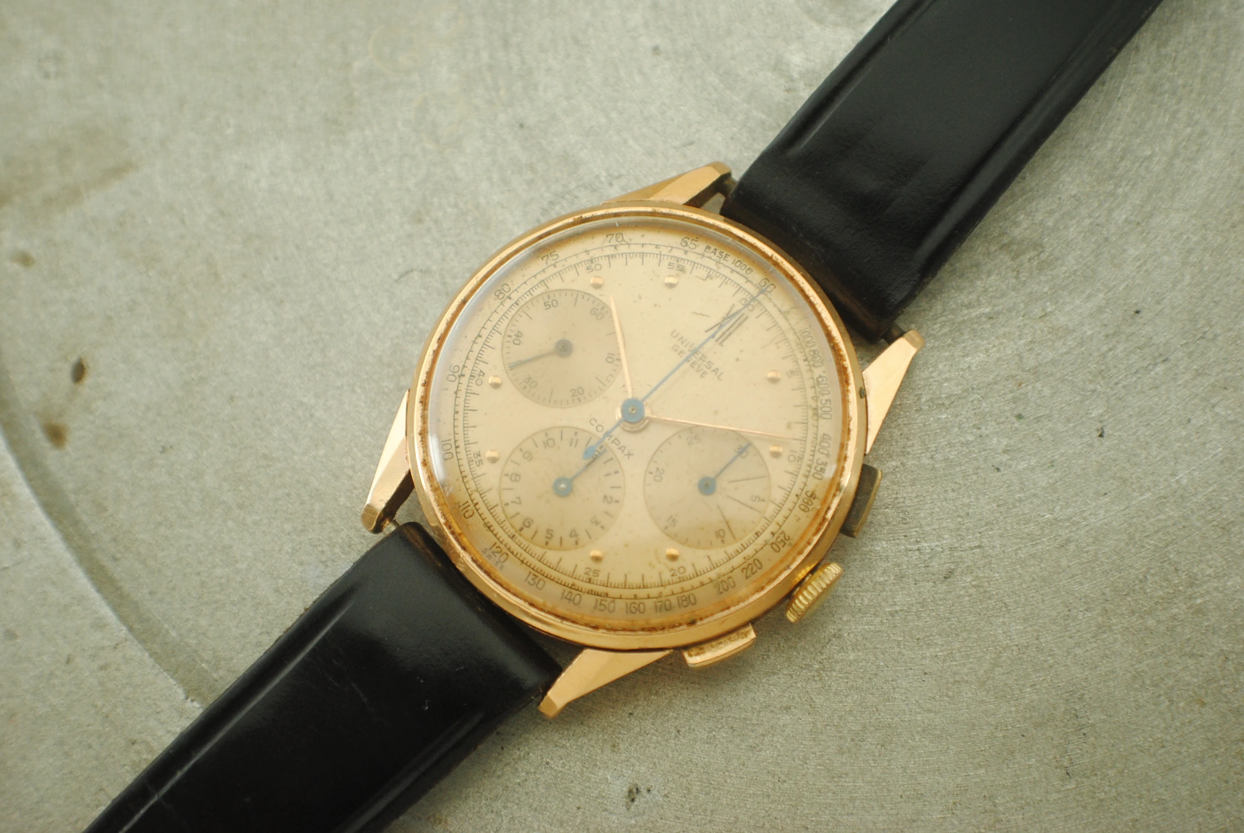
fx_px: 2699
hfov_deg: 26.0
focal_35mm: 78
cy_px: 416
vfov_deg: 17.5
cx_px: 622
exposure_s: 1/200
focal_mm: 52
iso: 400
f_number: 5.6
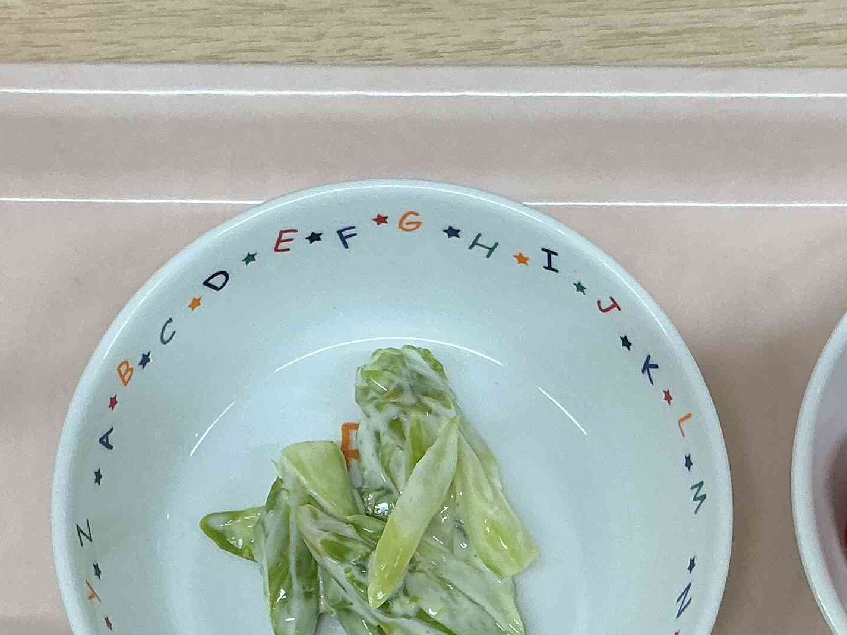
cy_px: 850
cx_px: 383
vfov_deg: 16.8
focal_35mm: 82
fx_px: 2006
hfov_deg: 23.8
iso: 64
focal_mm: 3
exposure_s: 1/60
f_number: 1.8
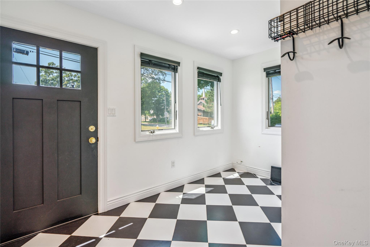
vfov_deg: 73.7
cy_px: 124
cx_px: 185
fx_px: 164
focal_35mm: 16
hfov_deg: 96.7
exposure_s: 1/80
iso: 250
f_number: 5.6
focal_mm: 16
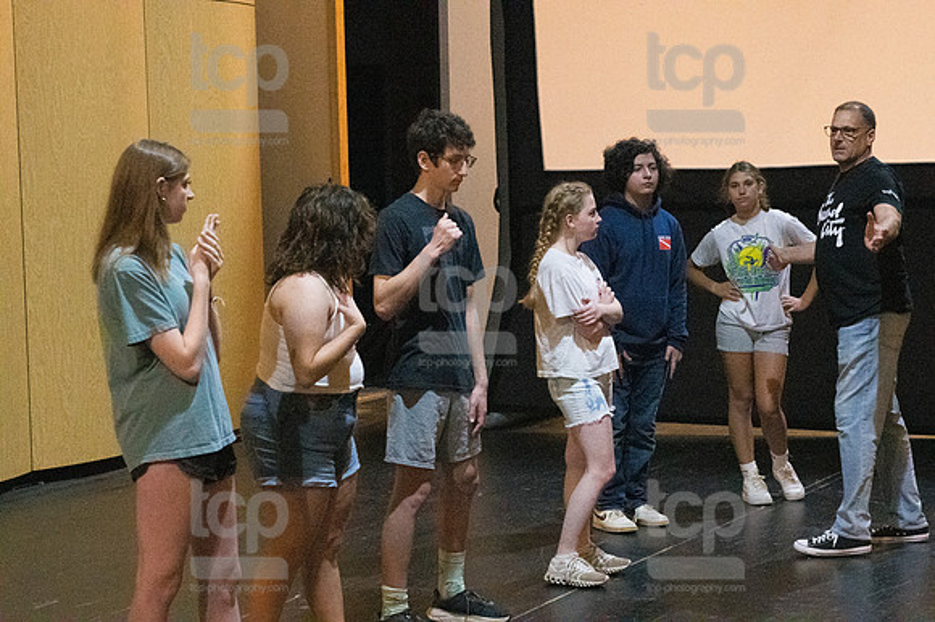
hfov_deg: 21.9
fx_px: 2414
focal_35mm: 93
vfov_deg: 14.7
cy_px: 311
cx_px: 468
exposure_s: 1/400
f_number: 5.6
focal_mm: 62
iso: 25600
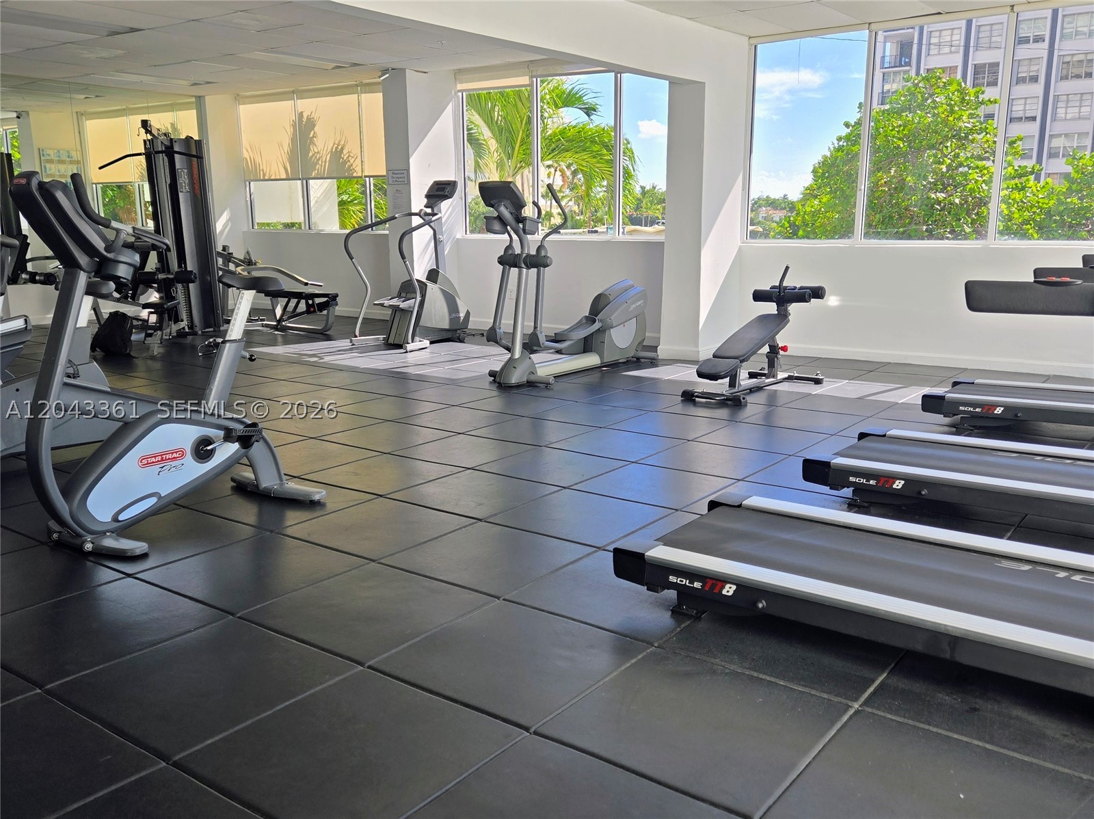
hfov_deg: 74.0
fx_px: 726
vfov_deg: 58.8
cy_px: 410
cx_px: 547
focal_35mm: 23
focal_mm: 5.4
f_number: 1.8
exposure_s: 1/326
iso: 25
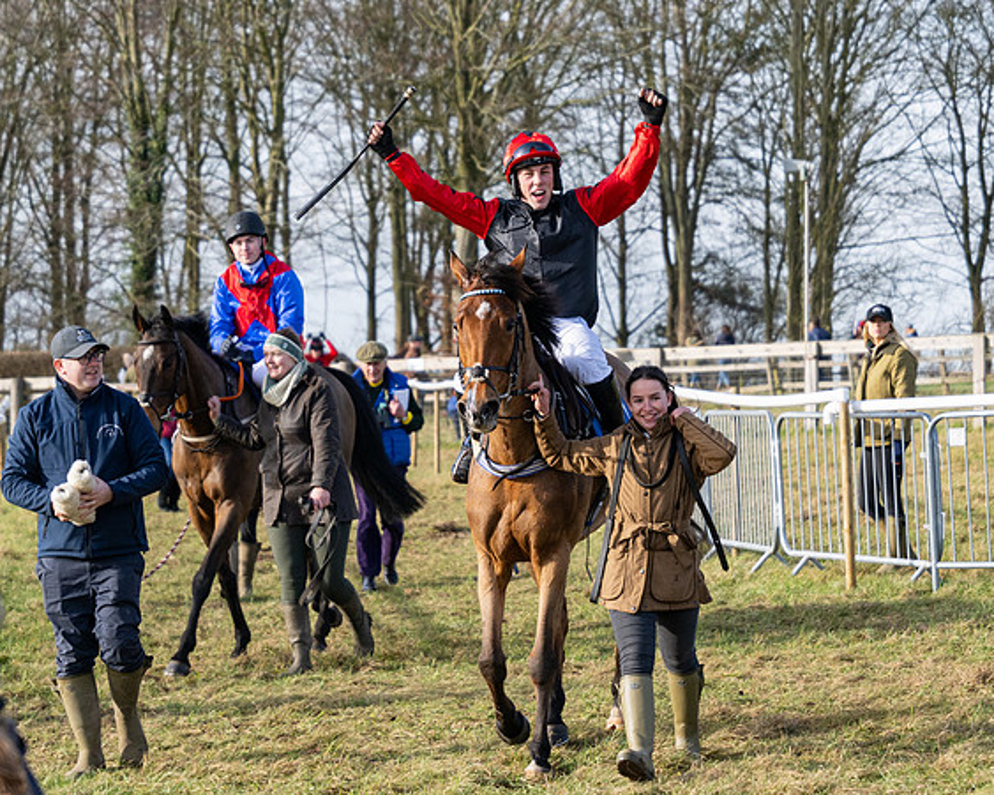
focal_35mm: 138
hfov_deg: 14.0
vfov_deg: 11.2
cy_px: 362
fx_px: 4045
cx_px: 483
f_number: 4
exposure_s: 1/2000
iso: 400
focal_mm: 75
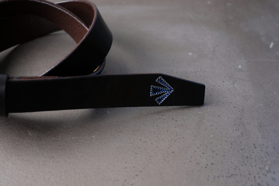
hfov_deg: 37.5
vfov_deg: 25.5
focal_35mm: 53
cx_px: 140
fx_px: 410
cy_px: 93
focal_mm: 35
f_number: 2.8
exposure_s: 1/170
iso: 200
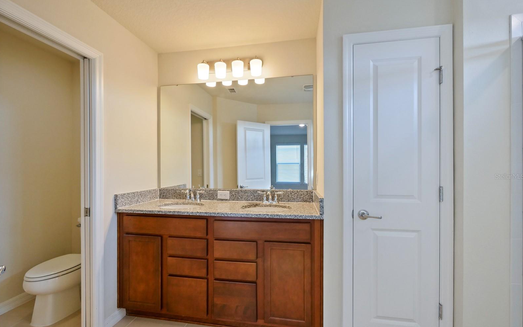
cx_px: 262
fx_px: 214
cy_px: 176
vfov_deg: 74.7
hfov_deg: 101.5
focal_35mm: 15
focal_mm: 7
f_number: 4
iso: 400
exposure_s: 1/60
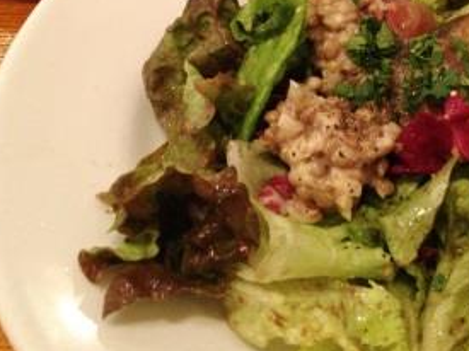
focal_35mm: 57
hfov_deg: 33.1
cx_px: 355
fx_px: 772
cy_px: 72
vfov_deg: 25.2
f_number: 2.4
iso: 400
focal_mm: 4.28
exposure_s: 1/15
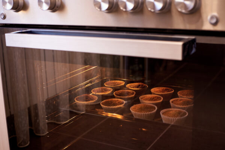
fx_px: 313
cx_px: 112
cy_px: 75
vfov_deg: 27.0
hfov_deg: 39.6
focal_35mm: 50
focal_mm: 50
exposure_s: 1/5
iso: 200
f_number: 5.6
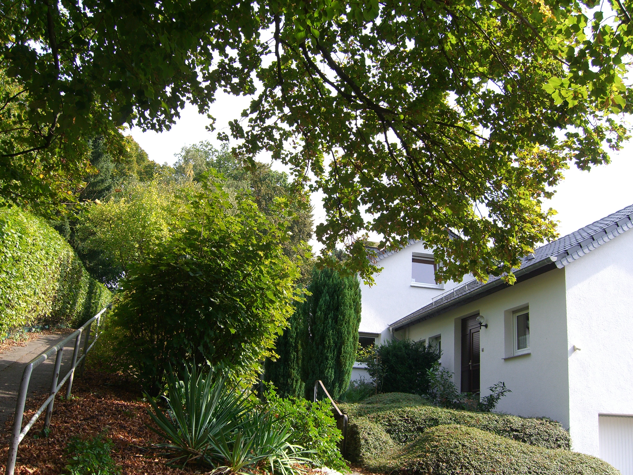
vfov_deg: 37.7
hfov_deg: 49.0
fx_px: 695
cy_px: 238
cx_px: 316
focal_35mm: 38
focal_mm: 7.9
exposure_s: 1/200
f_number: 4
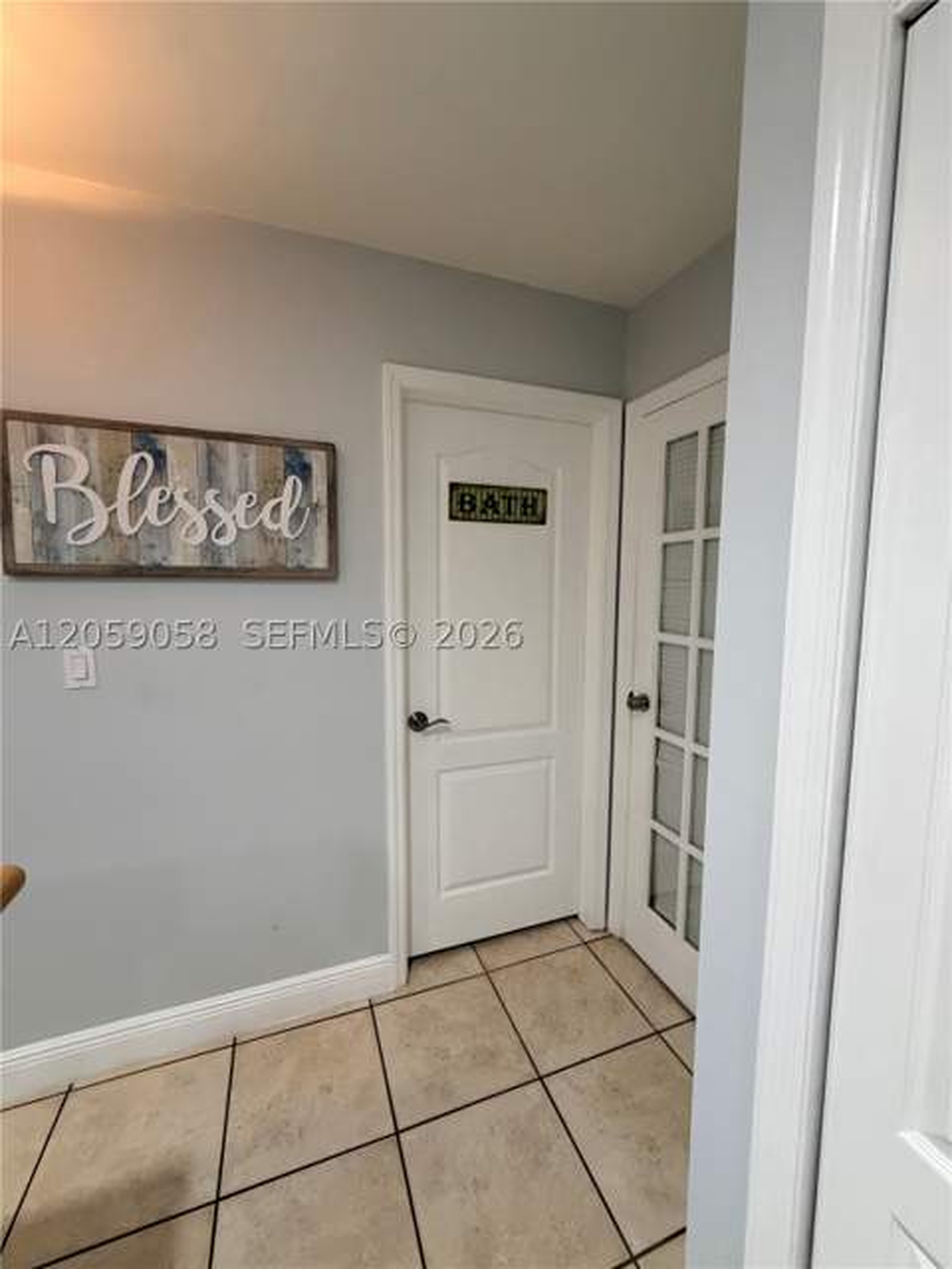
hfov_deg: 85.7
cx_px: 476
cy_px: 634
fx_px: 513
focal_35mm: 14
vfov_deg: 102.1
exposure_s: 1/60
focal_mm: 2.22
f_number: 2.2
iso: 400
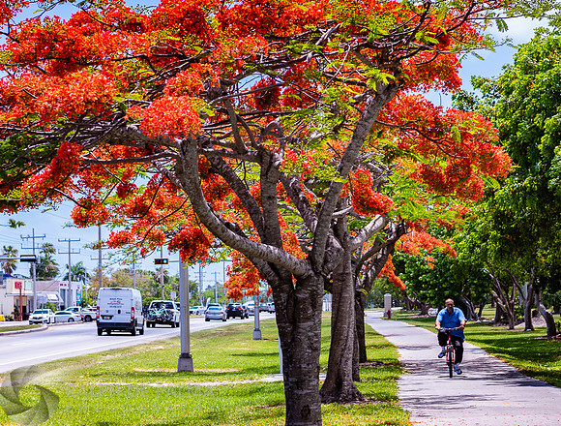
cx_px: 304
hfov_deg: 17.8
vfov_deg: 13.5
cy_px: 225
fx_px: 1795
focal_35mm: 110
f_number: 5.6
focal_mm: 70
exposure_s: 1/320
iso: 100
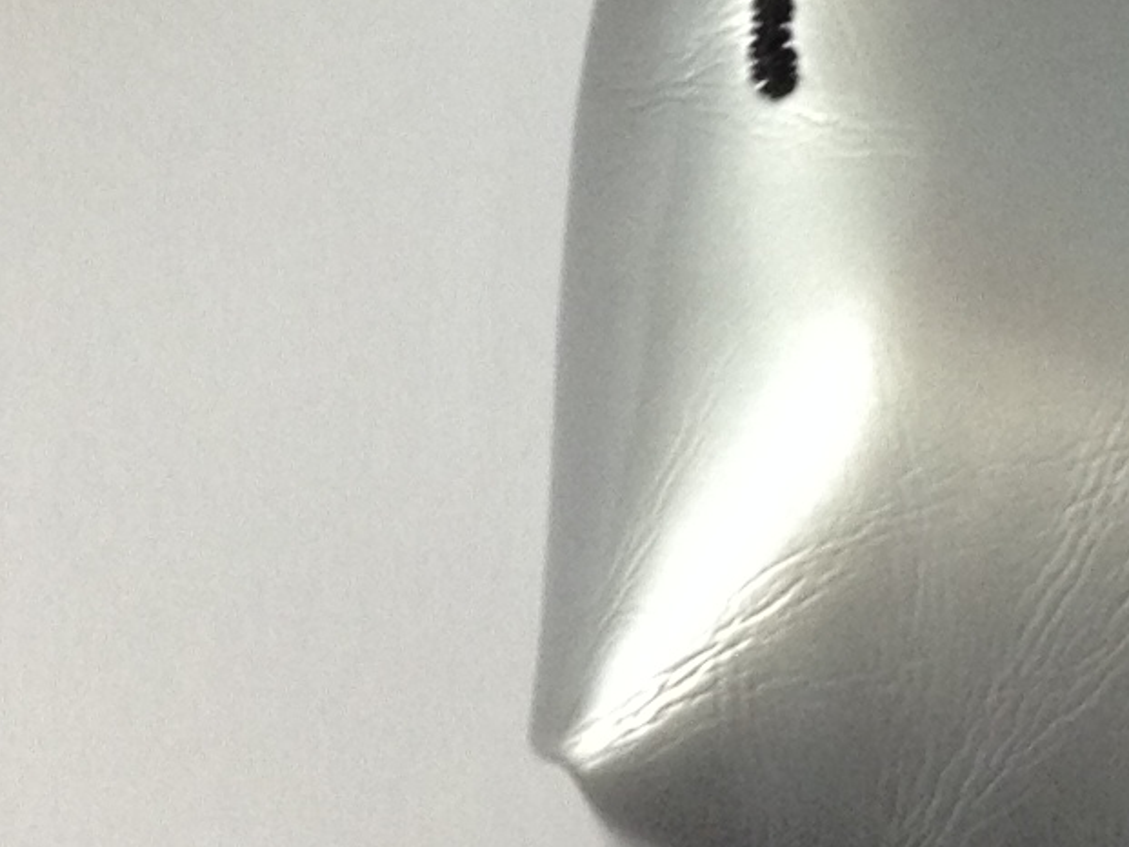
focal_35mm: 184
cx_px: 960
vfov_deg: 7.7
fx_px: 6002
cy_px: -923
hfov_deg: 10.7
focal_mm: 4.28
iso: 125
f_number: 2.4
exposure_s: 1/20
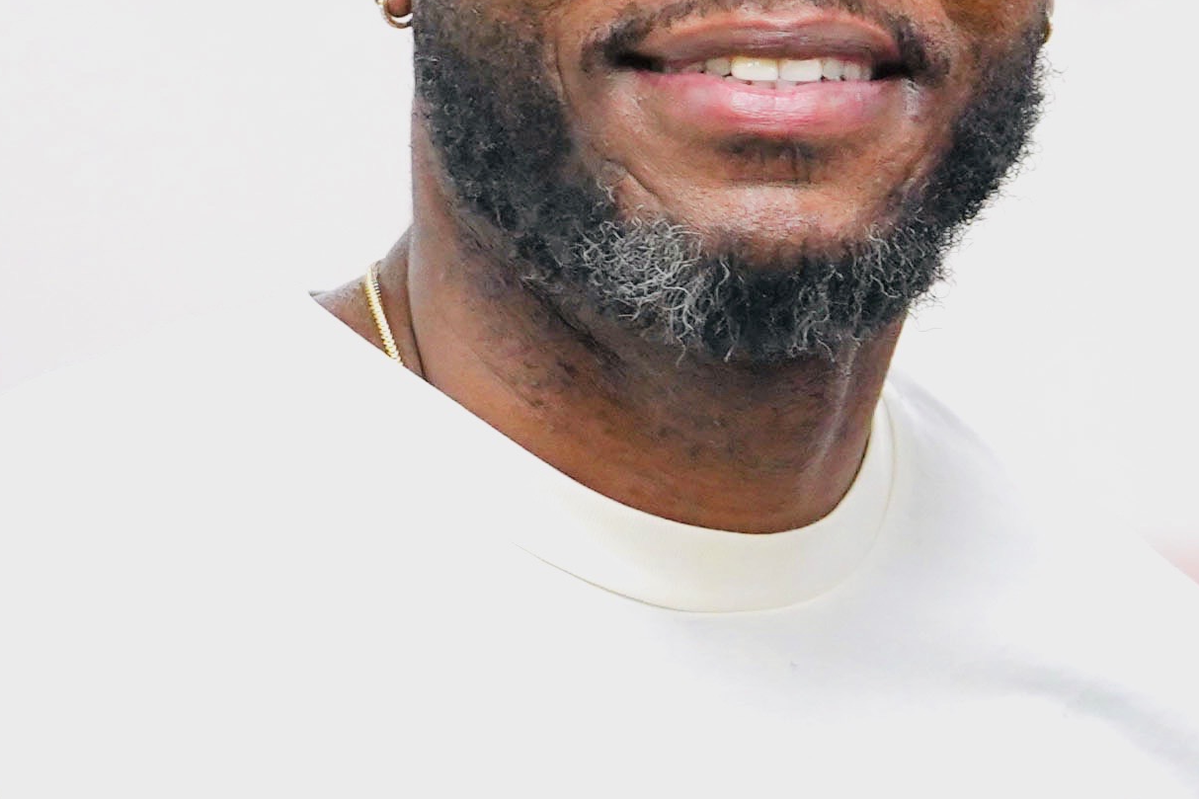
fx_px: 17615
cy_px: 890
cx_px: 1748
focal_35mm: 529
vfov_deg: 2.6
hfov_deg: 3.9
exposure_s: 1/320
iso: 1600
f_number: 2.8
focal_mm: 107
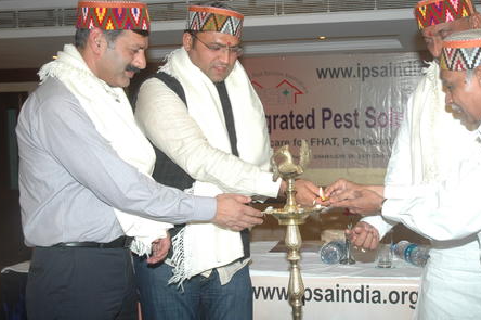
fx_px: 676
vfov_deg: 26.6
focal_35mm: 51
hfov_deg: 38.8
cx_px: 309
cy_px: 155
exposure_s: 1/60
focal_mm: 25
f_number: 4.5
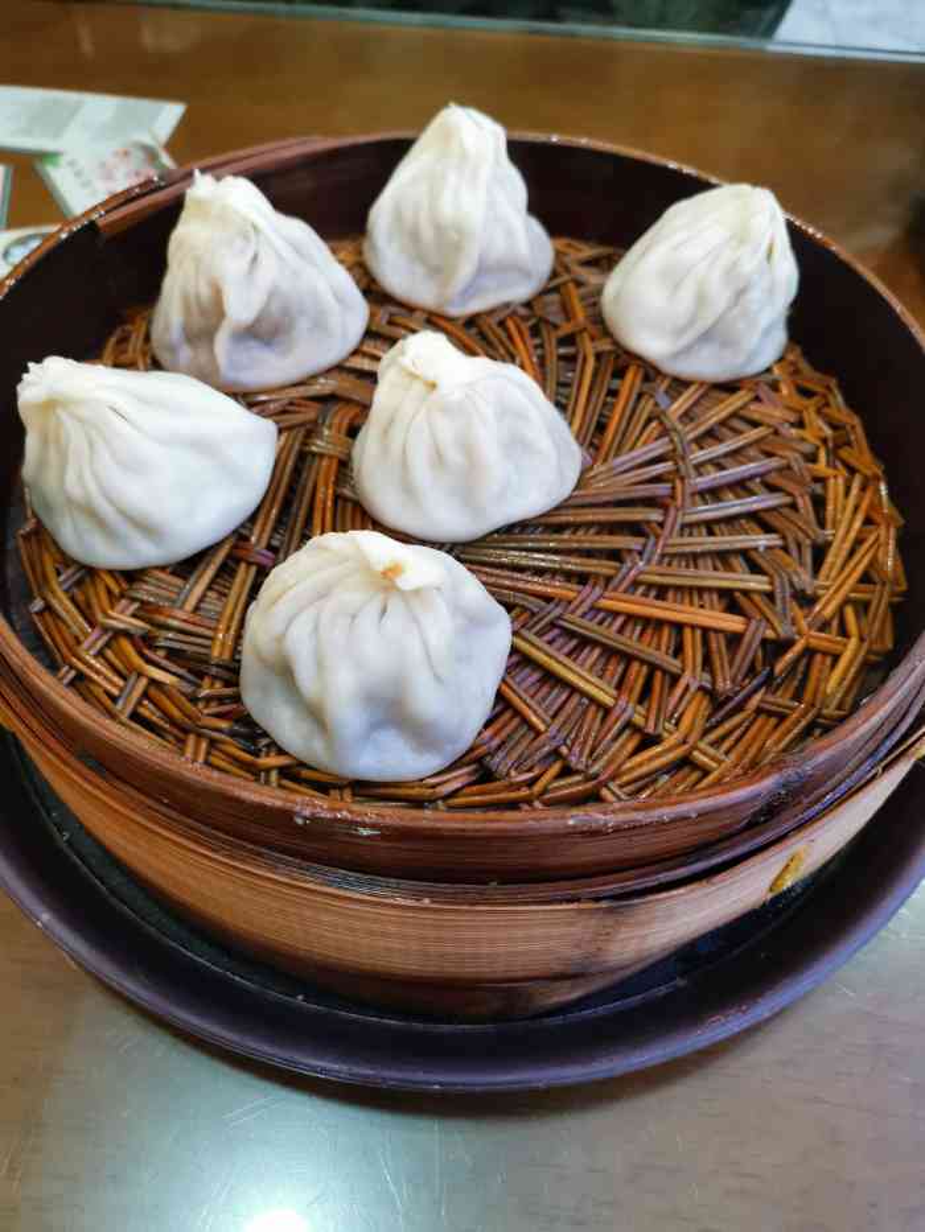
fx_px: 962
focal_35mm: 27
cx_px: 462
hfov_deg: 51.4
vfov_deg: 65.3
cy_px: 616
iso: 400
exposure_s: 1/50
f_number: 1.8
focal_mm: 5.58
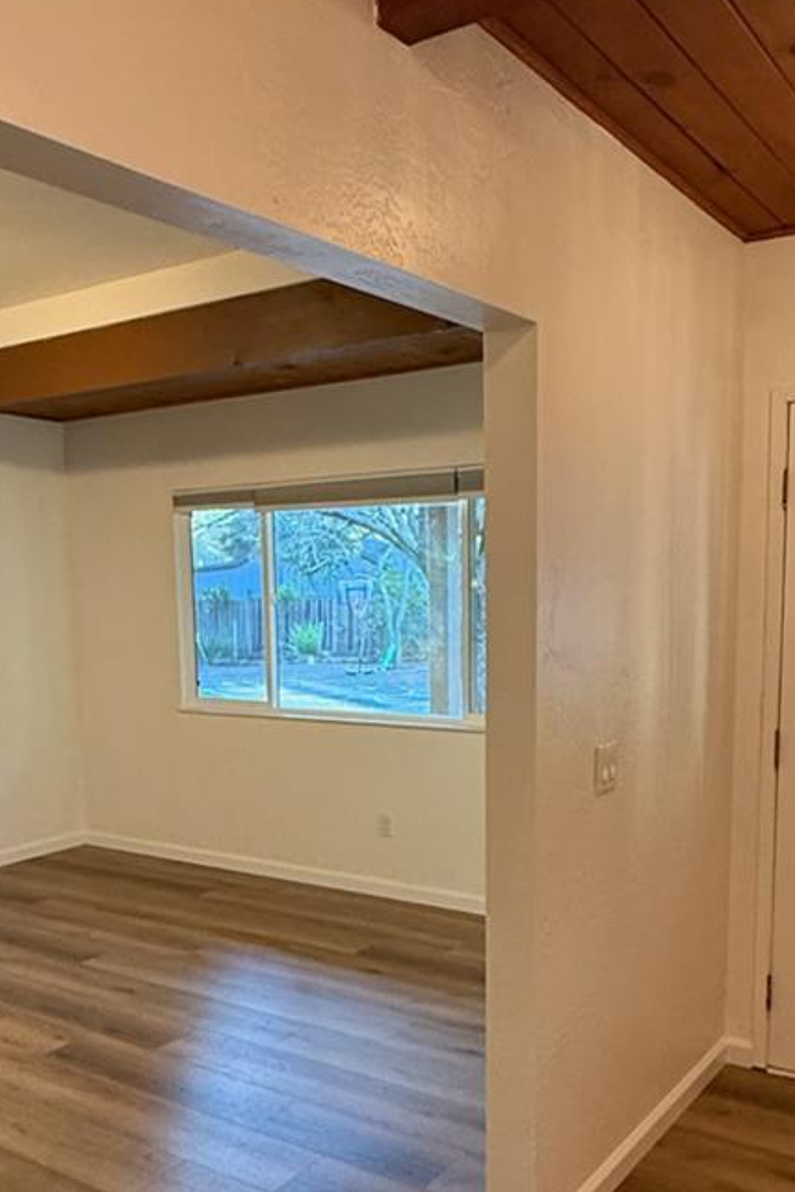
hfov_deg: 38.9
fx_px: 1126
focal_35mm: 34
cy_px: 745
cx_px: 378
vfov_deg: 55.2
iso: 500
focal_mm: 2.22
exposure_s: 1/60
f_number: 2.2
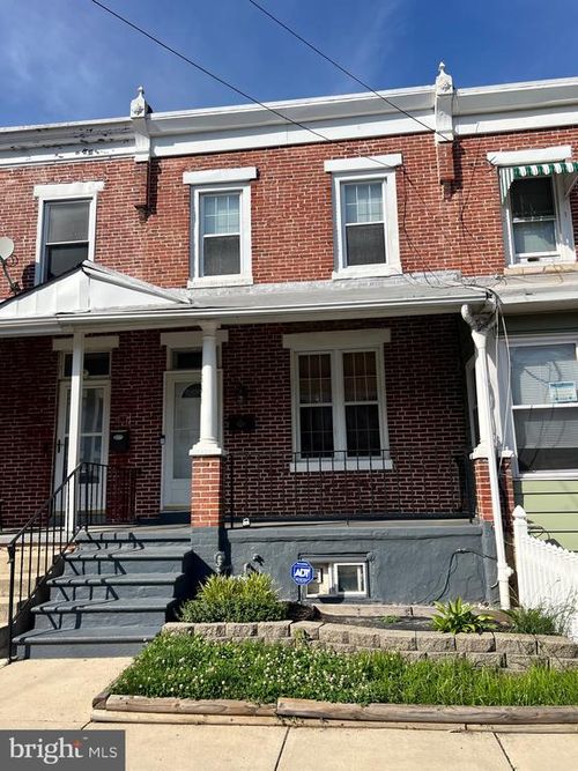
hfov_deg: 53.0
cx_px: 289
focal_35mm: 26
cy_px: 386
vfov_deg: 67.3
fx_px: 579
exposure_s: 1/4630
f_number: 1.5
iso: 50
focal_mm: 5.7
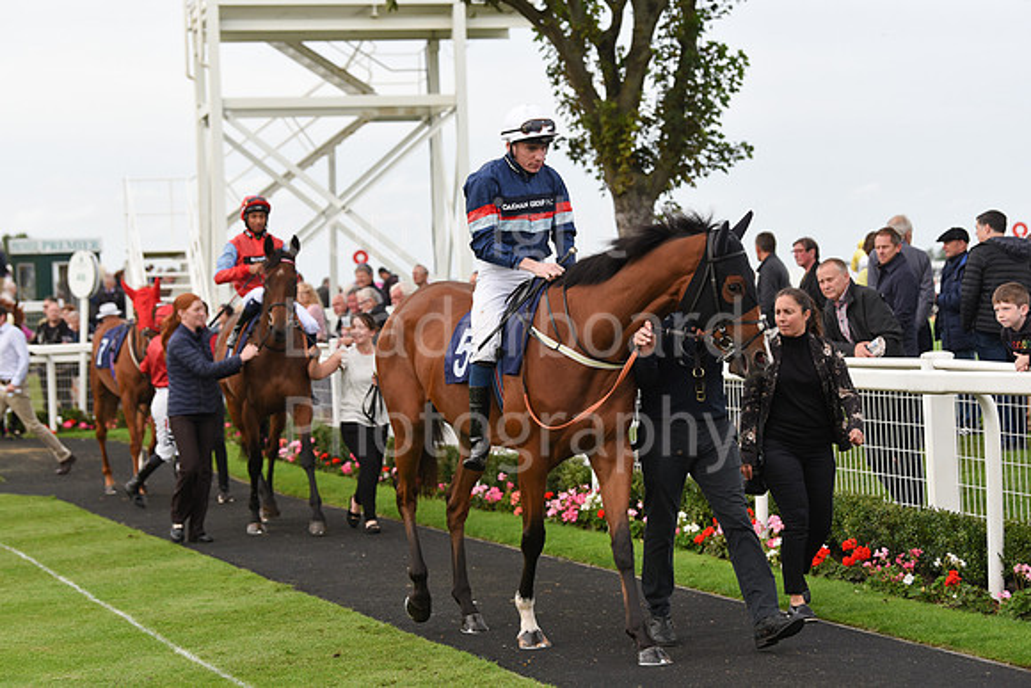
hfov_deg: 20.8
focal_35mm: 98
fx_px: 2807
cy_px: 344
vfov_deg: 14.0
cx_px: 516
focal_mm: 98
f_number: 4.5
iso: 640
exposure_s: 1/1250
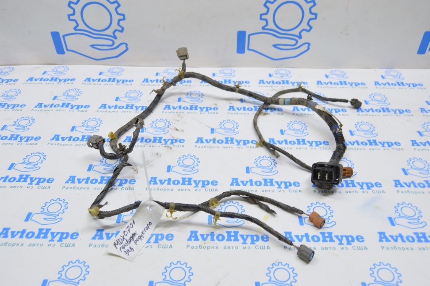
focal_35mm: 33
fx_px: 394
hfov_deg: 57.3
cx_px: 215
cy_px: 143
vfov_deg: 39.9
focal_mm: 22
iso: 400
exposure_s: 1/20
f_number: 5.6
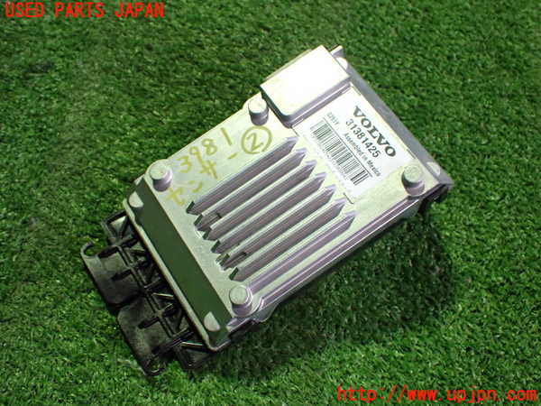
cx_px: 270
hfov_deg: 49.0
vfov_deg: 37.7
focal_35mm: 38
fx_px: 594
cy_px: 203
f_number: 2.7
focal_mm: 6.83
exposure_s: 1/40
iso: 800
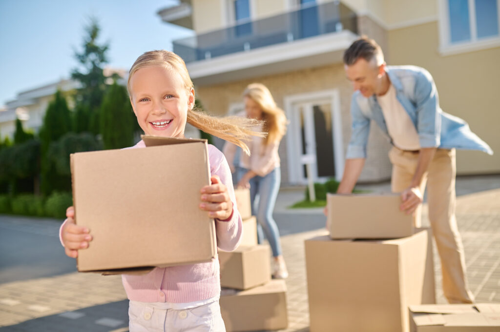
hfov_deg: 54.5
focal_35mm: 35
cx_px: 250
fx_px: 486
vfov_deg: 37.8
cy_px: 166
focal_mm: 35
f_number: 2.5
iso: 125
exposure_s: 1/1250
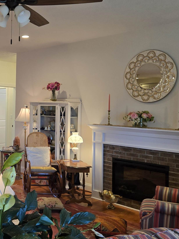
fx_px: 297
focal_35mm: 43
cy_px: 110
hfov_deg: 31.4
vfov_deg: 43.8
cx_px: 5
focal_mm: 5.4
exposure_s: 1/120
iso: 100
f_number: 1.8
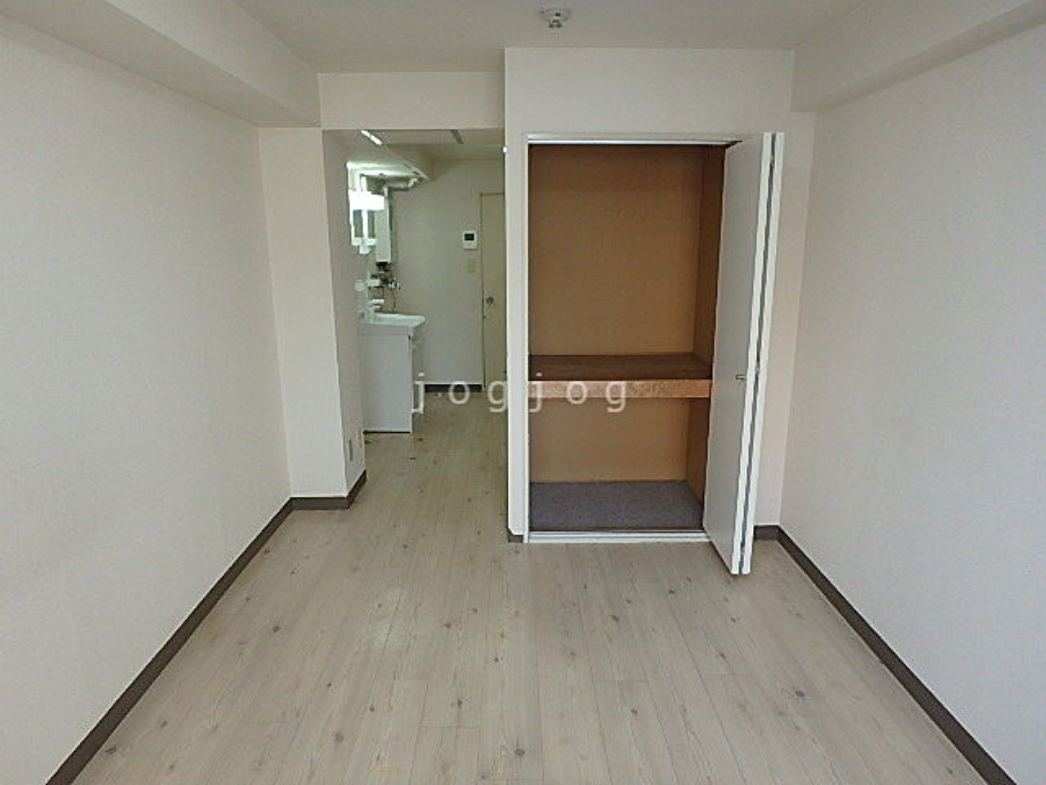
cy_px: 392
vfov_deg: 63.4
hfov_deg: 79.0
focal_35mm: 21
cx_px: 523
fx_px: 635
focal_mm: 3.7
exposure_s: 1/60
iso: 200
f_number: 3.5
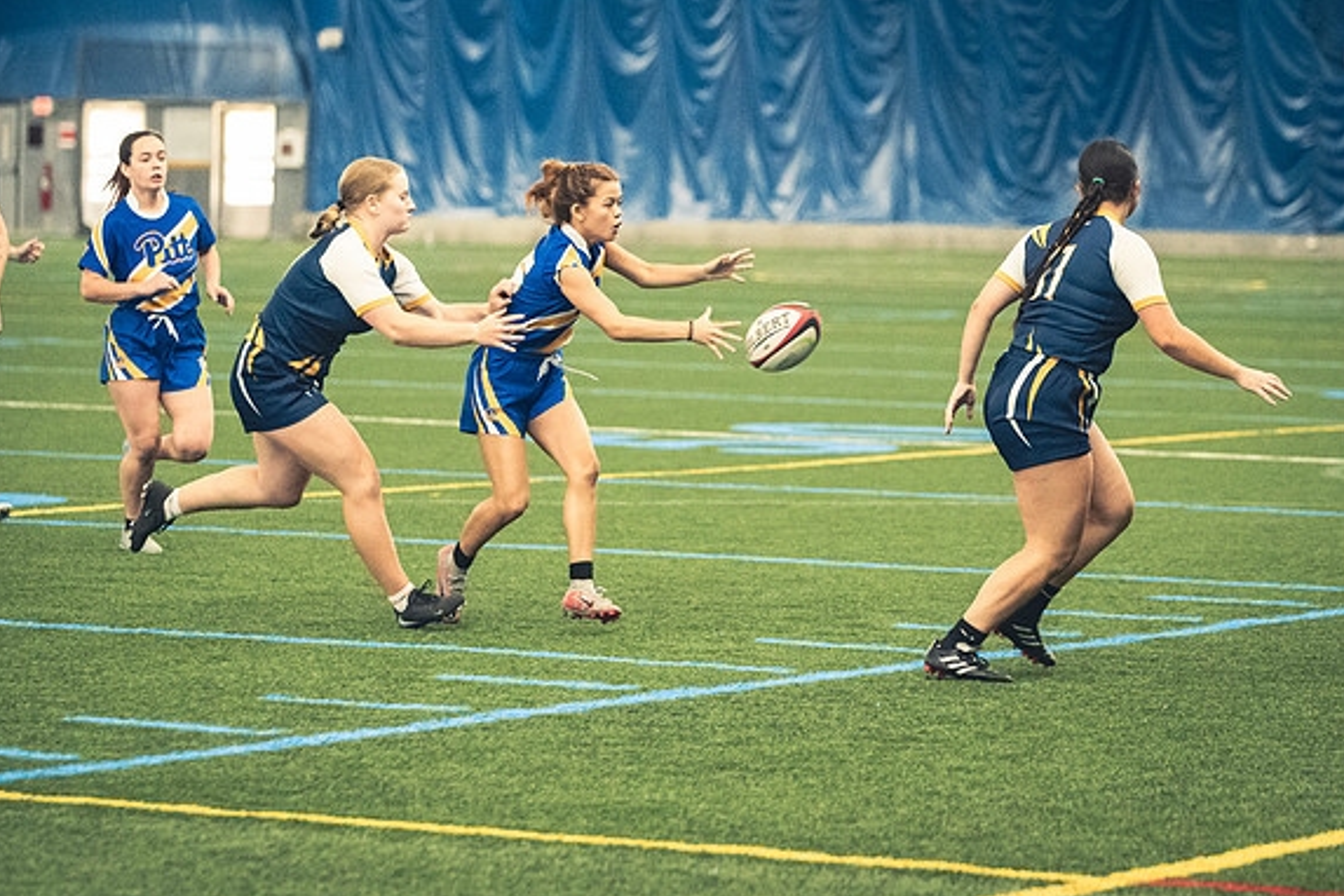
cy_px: 448
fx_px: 6906
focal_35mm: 185
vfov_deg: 7.4
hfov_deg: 11.1
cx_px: 666
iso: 12800
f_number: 2.8
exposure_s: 1/500
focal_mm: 122
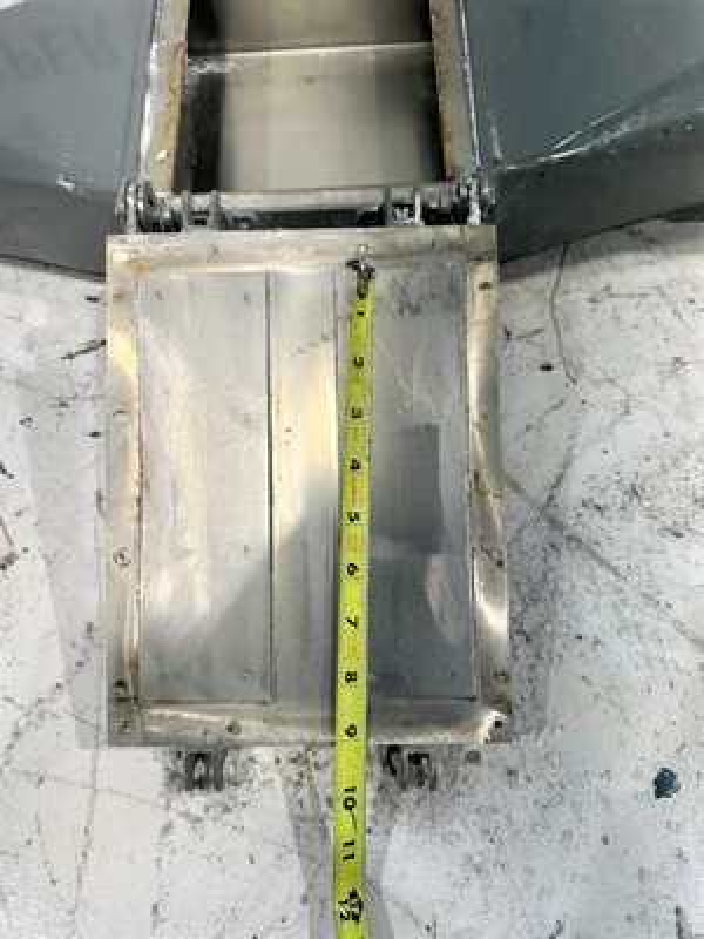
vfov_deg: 71.6
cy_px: 470
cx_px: 352
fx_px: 651
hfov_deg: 56.8
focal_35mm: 24
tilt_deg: -62.0
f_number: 1.78
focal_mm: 6.86
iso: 100
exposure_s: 1/120
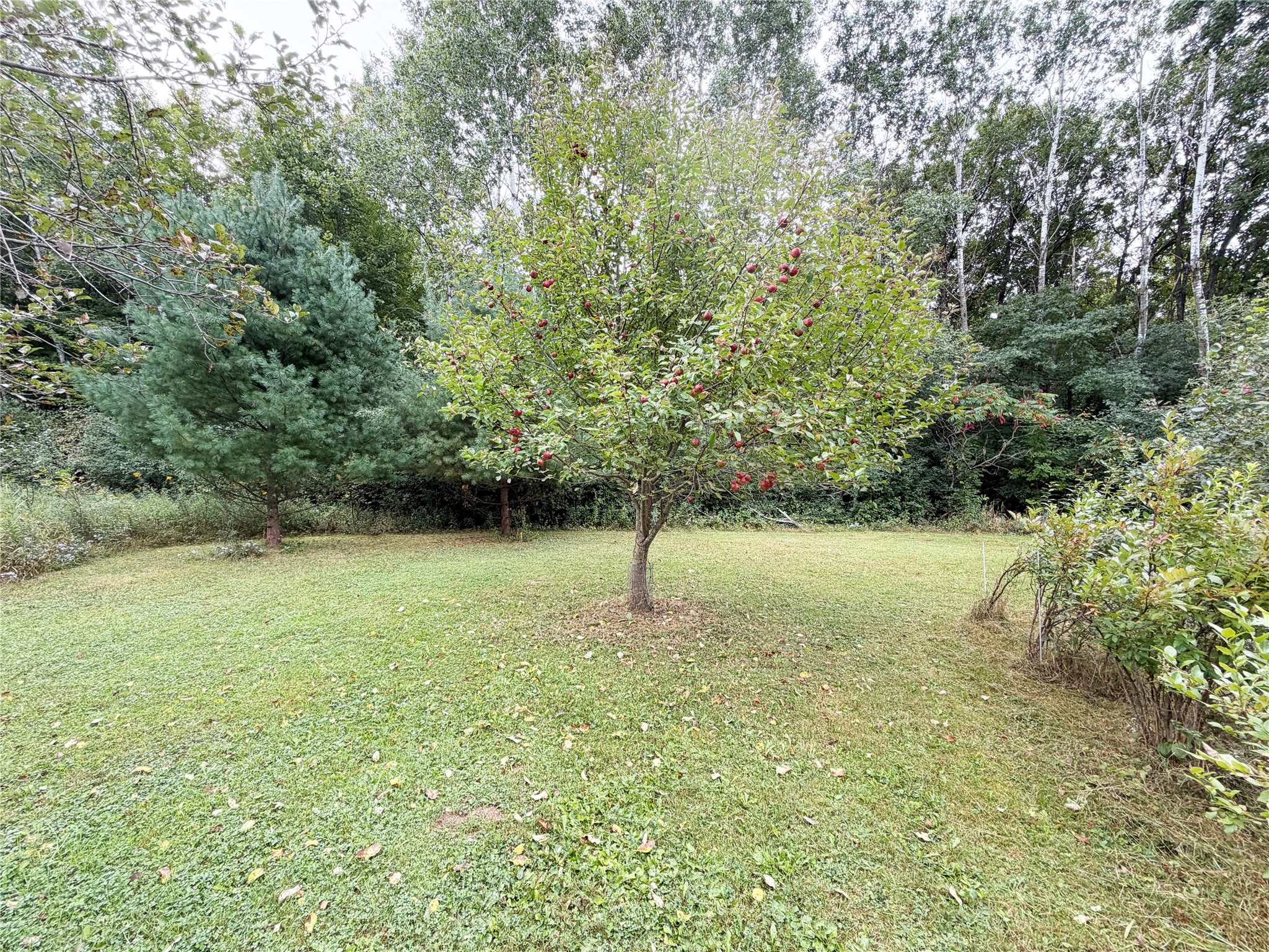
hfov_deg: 102.1
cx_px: 634
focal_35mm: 14
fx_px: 513
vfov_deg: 85.7
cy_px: 476
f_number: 2.2
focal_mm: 2.22
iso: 50
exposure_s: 1/121
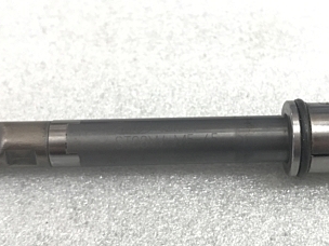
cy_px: 119
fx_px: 561
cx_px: 200
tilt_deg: -56.2
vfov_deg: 24.8
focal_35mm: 59
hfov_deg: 32.6
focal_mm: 3.99
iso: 25
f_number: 1.8
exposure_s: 1/50
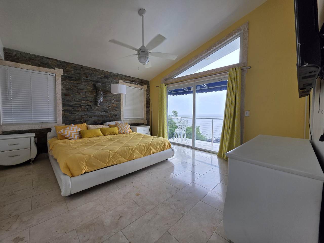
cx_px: 162
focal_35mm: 13
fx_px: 122
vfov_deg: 89.9
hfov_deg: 106.2
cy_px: 122
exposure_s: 1/185
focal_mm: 2.2
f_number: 1.9
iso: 40
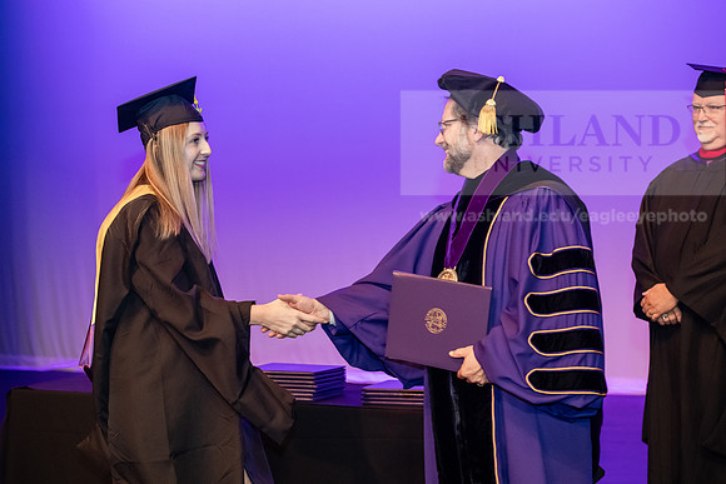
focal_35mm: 70
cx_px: 363
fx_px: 1412
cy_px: 242
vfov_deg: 19.5
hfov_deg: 28.8
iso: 3200
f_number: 4
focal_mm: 70
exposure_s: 1/200
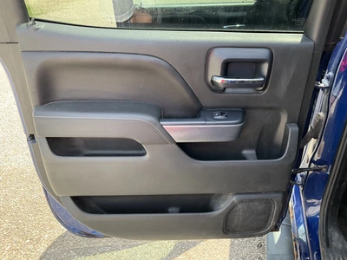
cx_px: 174
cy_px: 130
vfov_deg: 48.2
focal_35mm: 29
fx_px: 291
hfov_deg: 61.7
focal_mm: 3
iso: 32
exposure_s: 1/167
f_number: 1.8
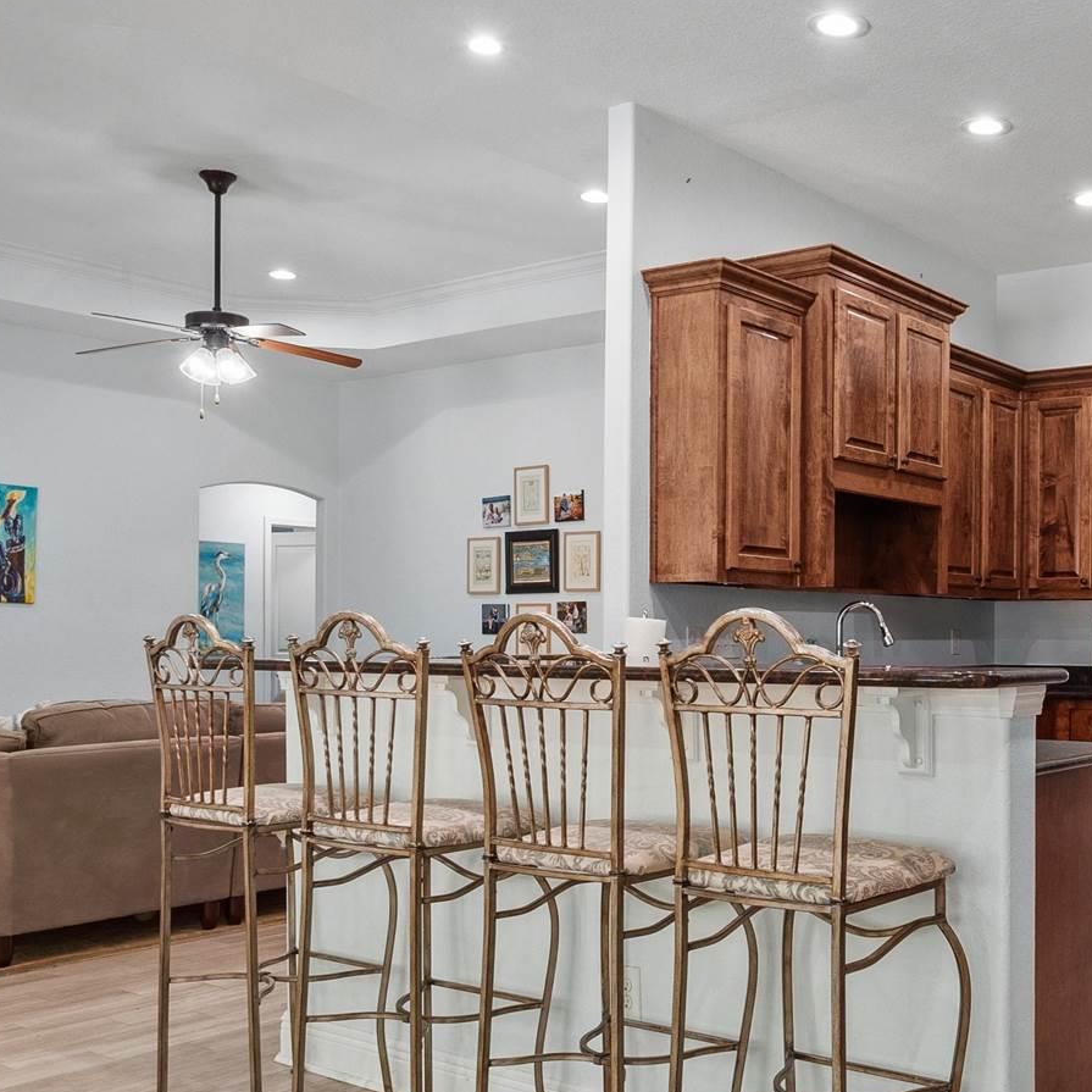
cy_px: 645
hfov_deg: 44.2
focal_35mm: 35
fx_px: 1249
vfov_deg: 47.0
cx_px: 922
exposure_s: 1/2.5
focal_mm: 12
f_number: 6.3
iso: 320
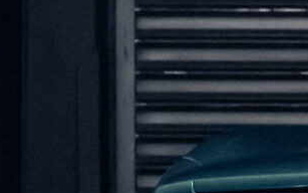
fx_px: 5021
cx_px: 1126
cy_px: 263
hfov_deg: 3.4
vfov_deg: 2.2
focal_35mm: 598
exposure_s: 1/50
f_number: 4
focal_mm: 50
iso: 3200
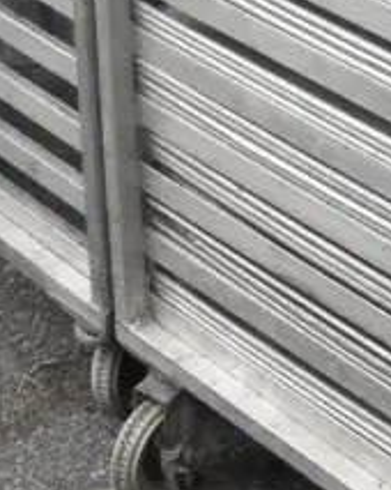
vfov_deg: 12.9
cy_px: -436
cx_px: 494
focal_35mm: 133
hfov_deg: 11.3
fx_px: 1927
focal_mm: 22
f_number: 16
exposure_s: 1/1000
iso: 6400
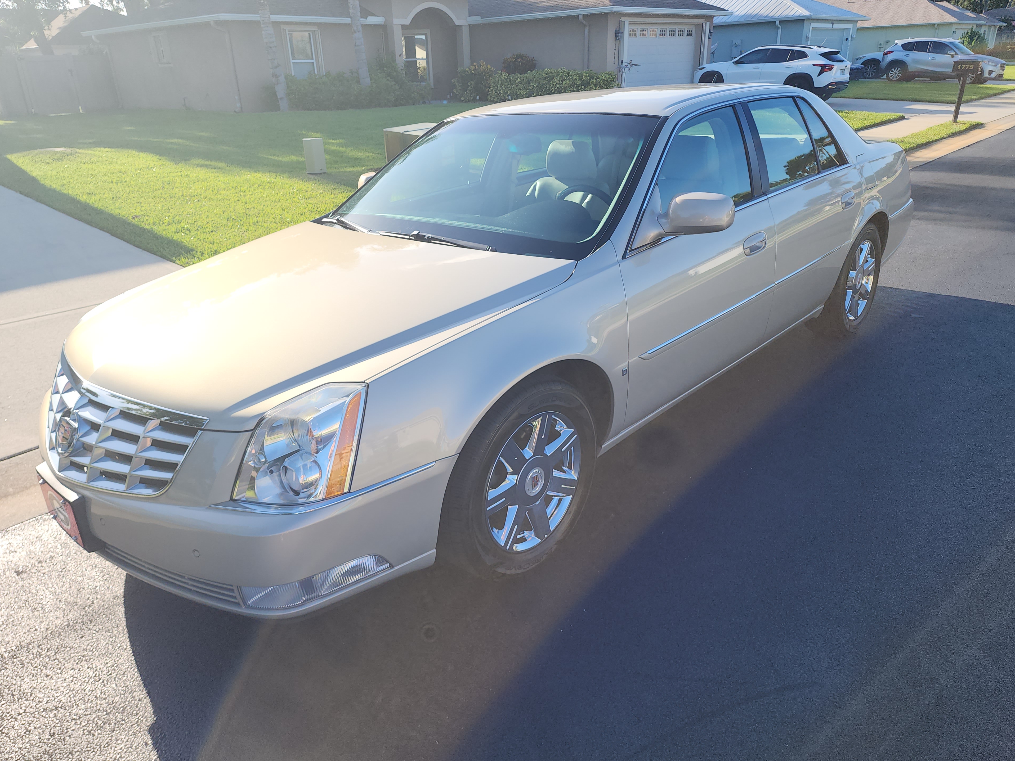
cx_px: 506
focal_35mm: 24
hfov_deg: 71.6
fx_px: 704
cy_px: 379
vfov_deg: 56.8
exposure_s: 1/528
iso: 12
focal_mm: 6.4
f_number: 1.8
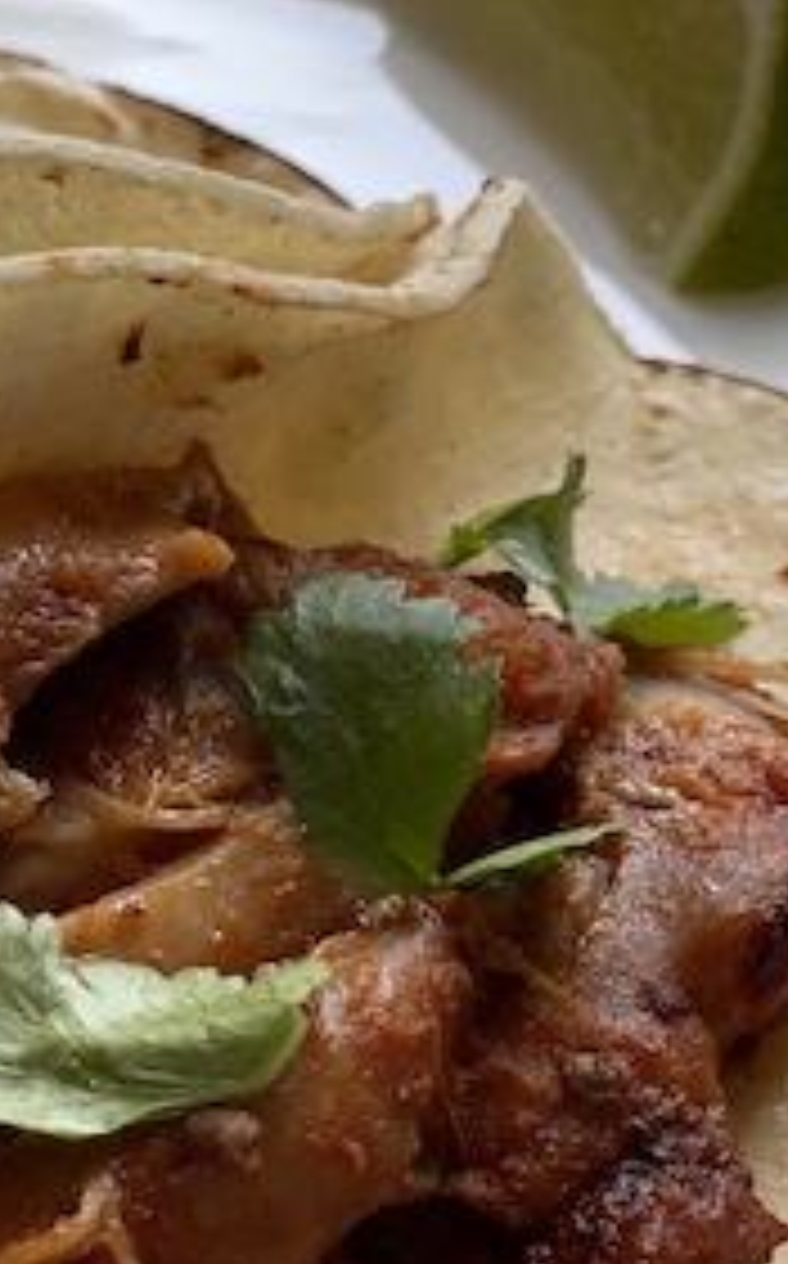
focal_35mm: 131
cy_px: 776
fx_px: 4513
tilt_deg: -39.4
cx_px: 27
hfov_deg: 9.9
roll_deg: +2.6
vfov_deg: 15.9
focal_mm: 6
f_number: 2
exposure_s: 1/120
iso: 125
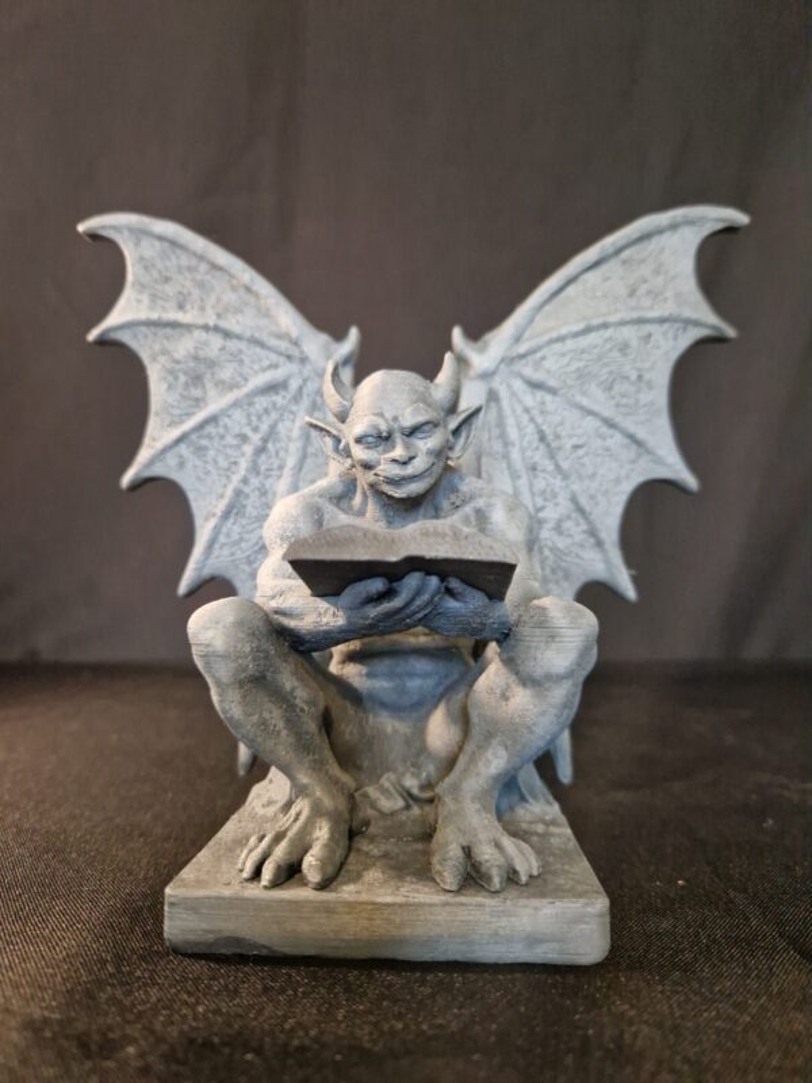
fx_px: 719
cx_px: 406
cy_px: 542
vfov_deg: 73.9
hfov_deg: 58.9
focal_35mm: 23
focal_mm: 5.4
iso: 320
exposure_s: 1/17
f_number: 1.8
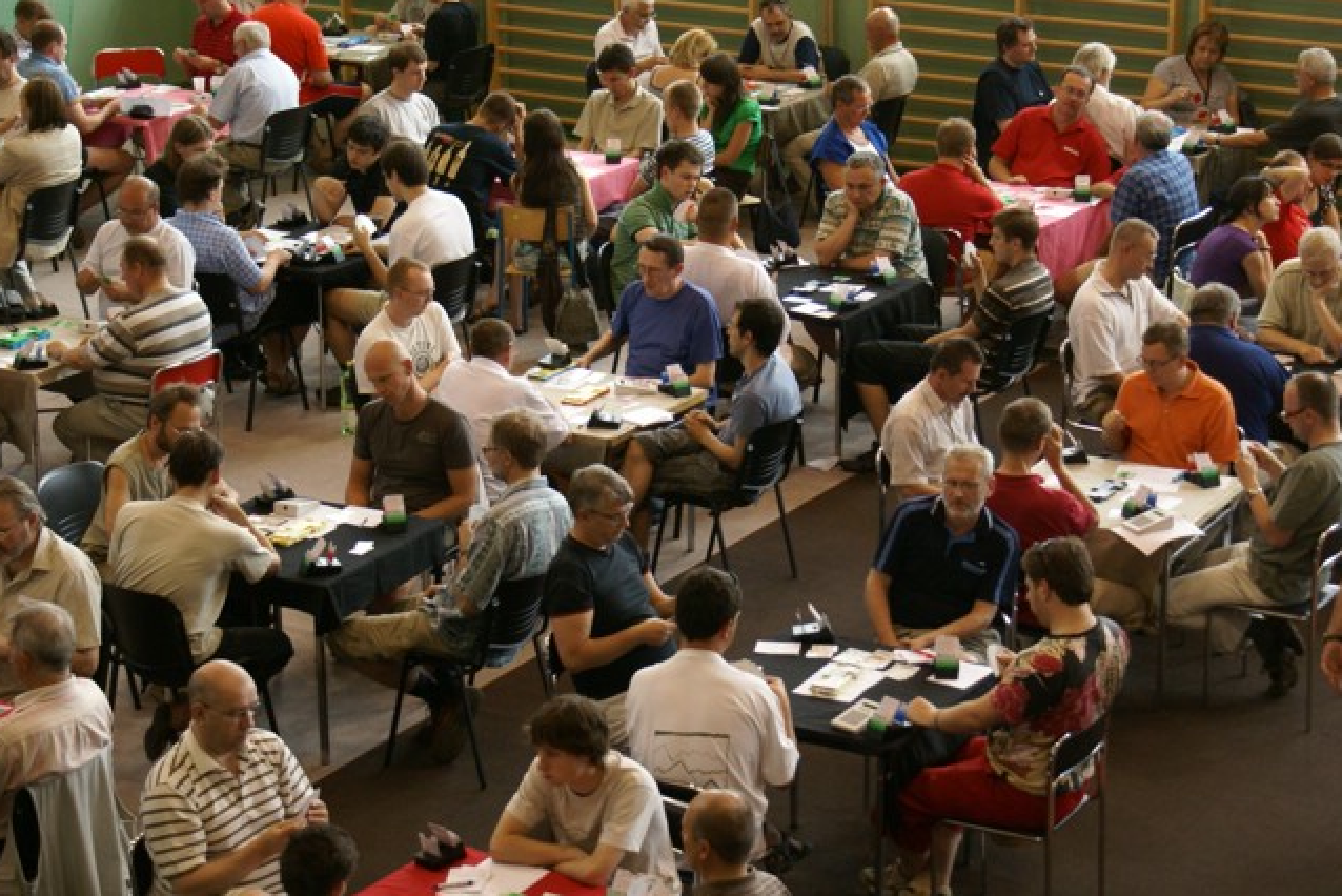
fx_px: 3377
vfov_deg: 15.1
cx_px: 707
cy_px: 482
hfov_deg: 22.5
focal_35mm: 91
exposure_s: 1/60
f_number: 5.6
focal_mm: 55
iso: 400
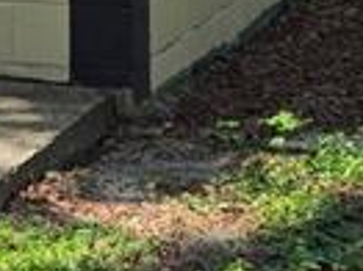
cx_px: -122
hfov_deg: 10.7
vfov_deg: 8.0
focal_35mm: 180
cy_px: -194
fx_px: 1886
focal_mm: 5.4
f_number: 1.8
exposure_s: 1/1019
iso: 25
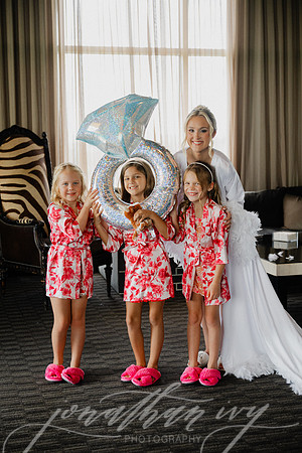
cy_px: 226
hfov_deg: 23.8
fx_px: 717
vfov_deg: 35.1
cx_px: 151
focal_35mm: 57
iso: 800
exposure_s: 1/320
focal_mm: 57
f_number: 2.8
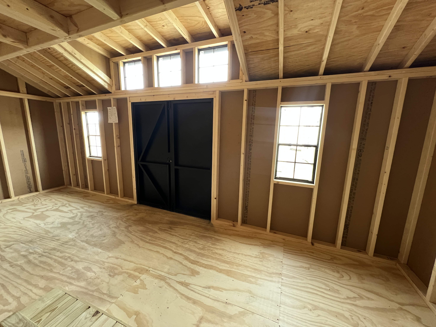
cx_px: 218
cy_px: 164
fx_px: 164
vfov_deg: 89.9
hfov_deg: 106.2
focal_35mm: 13
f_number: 1.8
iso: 500
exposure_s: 1/60
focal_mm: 1.57
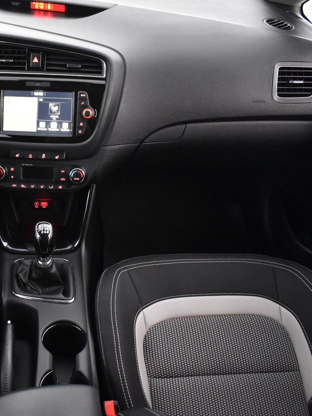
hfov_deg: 34.2
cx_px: 38
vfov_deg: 46.8
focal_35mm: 40
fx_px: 480
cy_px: 204
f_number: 3.5
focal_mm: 18
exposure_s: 1/20
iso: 3200
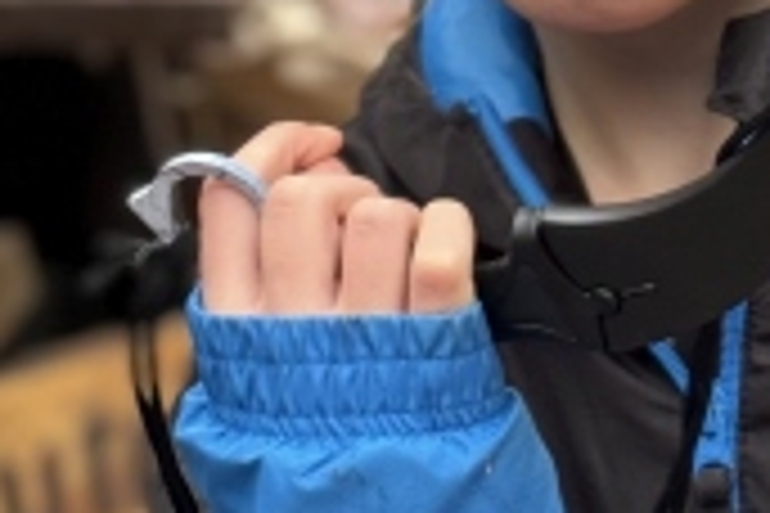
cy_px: -54
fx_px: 3743
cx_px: 644
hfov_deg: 11.7
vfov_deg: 7.8
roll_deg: +2.5
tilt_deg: -18.8
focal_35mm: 175
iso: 160
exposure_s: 1/60
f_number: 1.78
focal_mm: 6.86
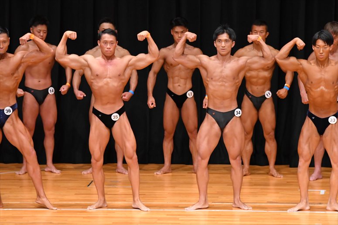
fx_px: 2534
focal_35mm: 270
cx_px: 169
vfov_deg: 5.1
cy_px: 112
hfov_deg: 7.6
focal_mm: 180
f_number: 5.6
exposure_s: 1/400
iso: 5000
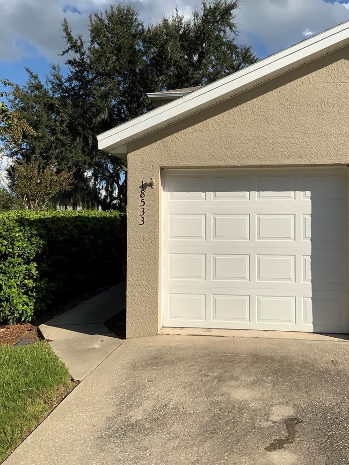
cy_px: 212
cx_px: 195
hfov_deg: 40.7
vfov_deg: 52.5
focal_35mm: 35
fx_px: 470
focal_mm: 3
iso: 20
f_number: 1.8
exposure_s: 1/3125
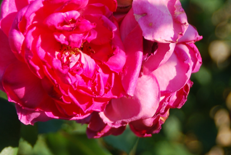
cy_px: 47
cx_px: 76
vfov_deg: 6.3
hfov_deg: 9.5
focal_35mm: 217
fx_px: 1394
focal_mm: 62
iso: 100
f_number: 5.3
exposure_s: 1/160
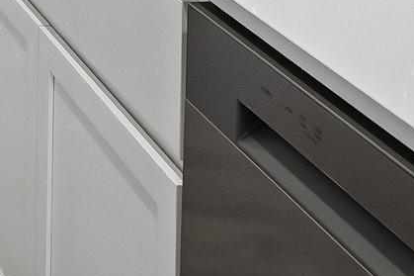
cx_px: -348
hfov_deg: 18.0
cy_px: -381
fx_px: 1012
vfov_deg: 12.4
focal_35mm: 88
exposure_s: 1/20
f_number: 8
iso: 400
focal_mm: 12
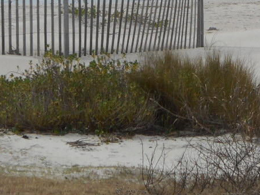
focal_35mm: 361
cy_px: 5
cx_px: 154
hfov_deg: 5.5
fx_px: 2711
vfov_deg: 4.1
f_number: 5.8
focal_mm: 18.2
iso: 80
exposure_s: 1/320
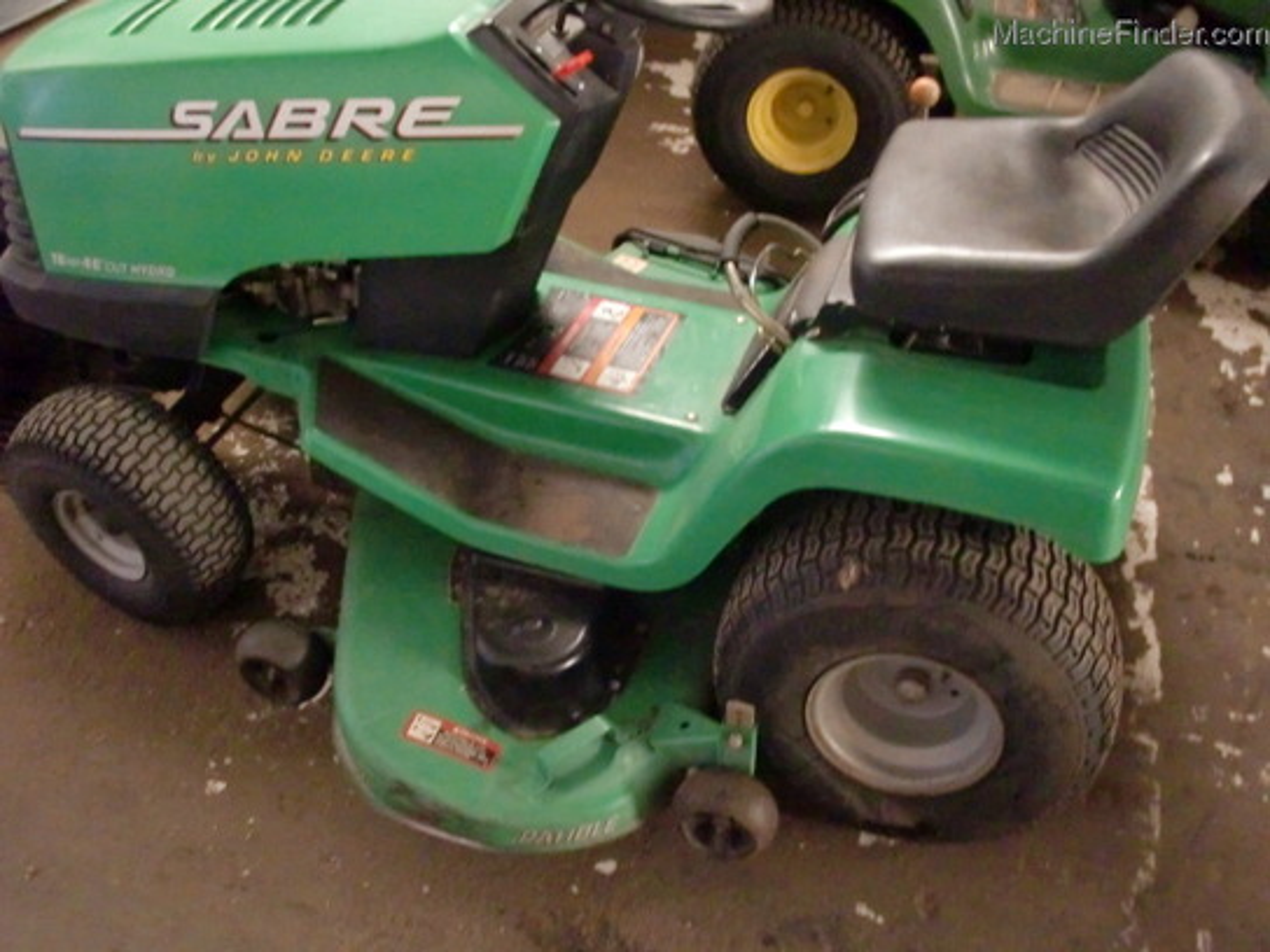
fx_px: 1321
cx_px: 635
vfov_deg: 39.7
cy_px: 476
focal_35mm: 36
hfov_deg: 51.4
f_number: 2.8
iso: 1250
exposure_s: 1/60
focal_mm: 6.3
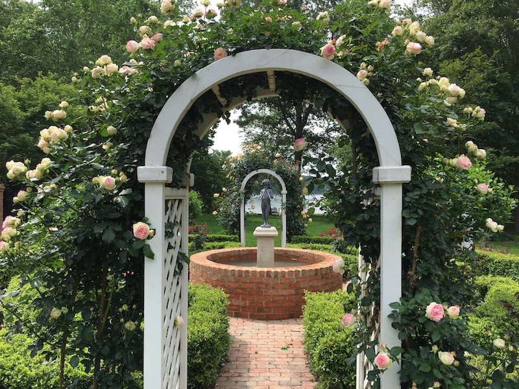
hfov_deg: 61.7
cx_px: 260
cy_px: 194
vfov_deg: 48.2
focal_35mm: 29
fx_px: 435
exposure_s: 1/769
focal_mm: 4.15
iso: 25
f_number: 2.2
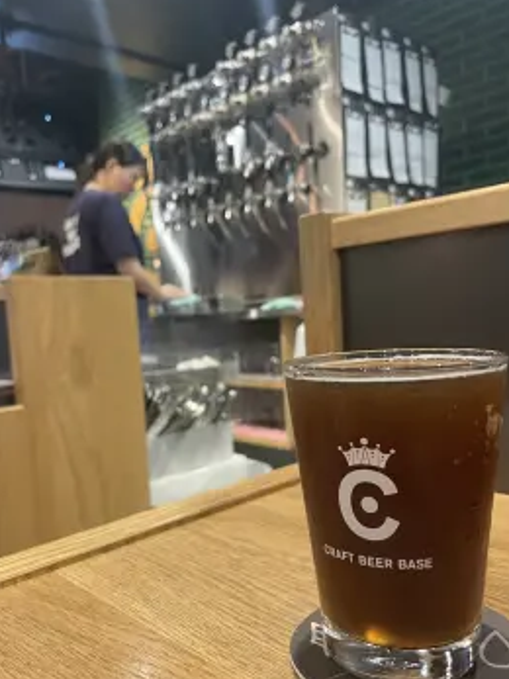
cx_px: 251
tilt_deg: -6.2
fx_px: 589
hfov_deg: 46.8
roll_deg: +3.1
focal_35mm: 30
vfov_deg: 59.8
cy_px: 380
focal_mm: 4.2
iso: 400
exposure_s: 1/60
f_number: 1.6
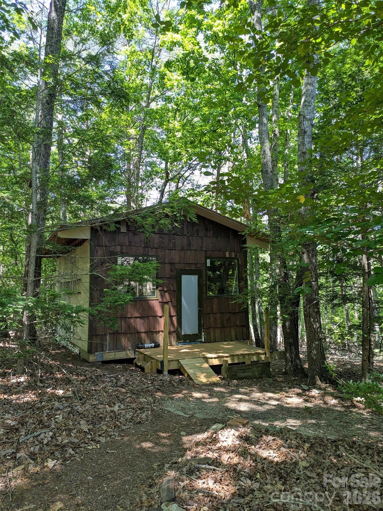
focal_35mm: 25
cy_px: 256
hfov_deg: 54.9
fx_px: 369
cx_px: 192
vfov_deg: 69.4
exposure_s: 1/120
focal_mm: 5.43
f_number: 1.89
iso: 75
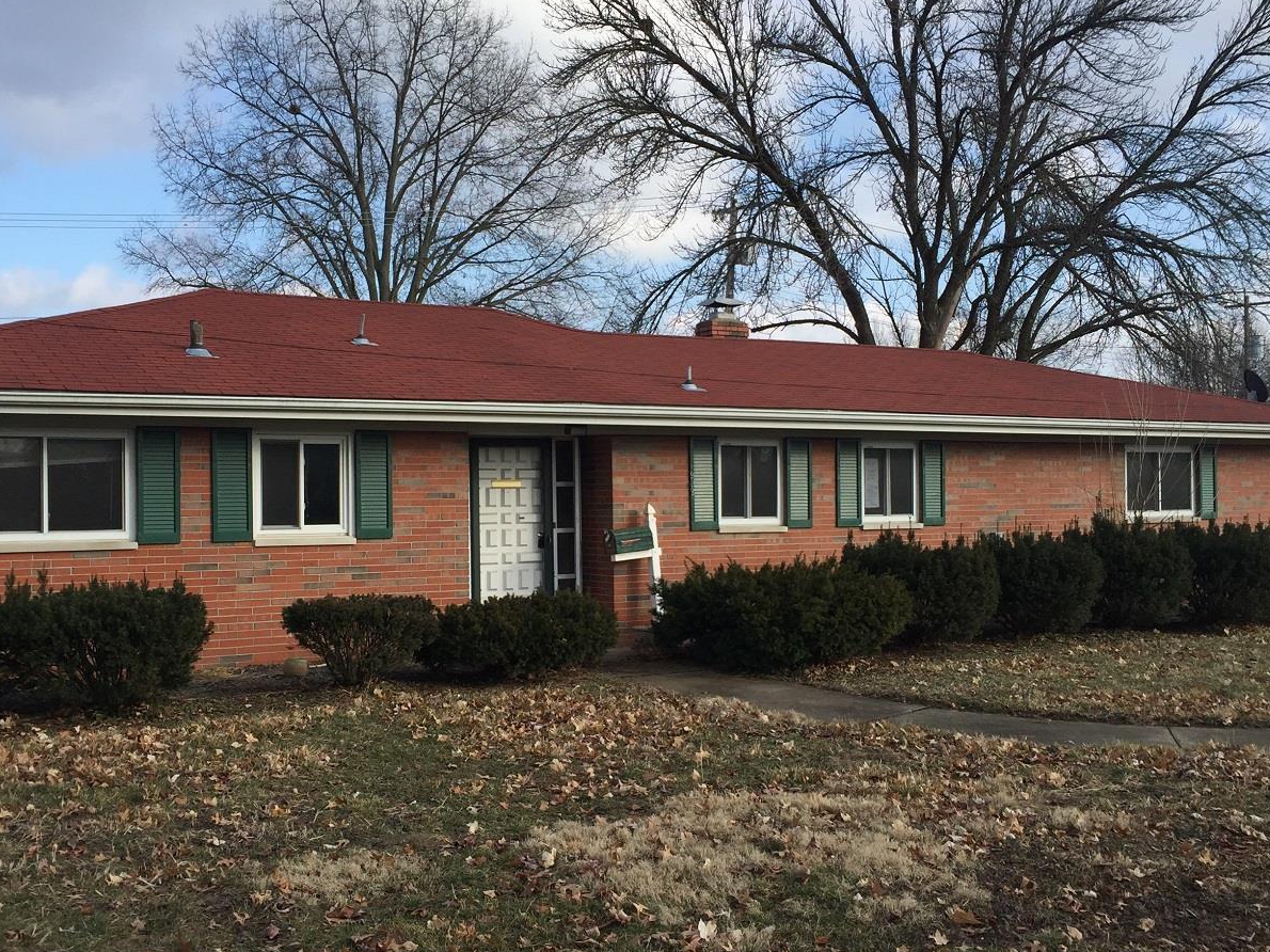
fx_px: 1431
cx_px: 574
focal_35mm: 39
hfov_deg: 47.8
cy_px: 493
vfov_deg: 36.8
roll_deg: +0.2
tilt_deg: +1.5
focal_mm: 4.15
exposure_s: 1/942
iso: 32
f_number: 2.2
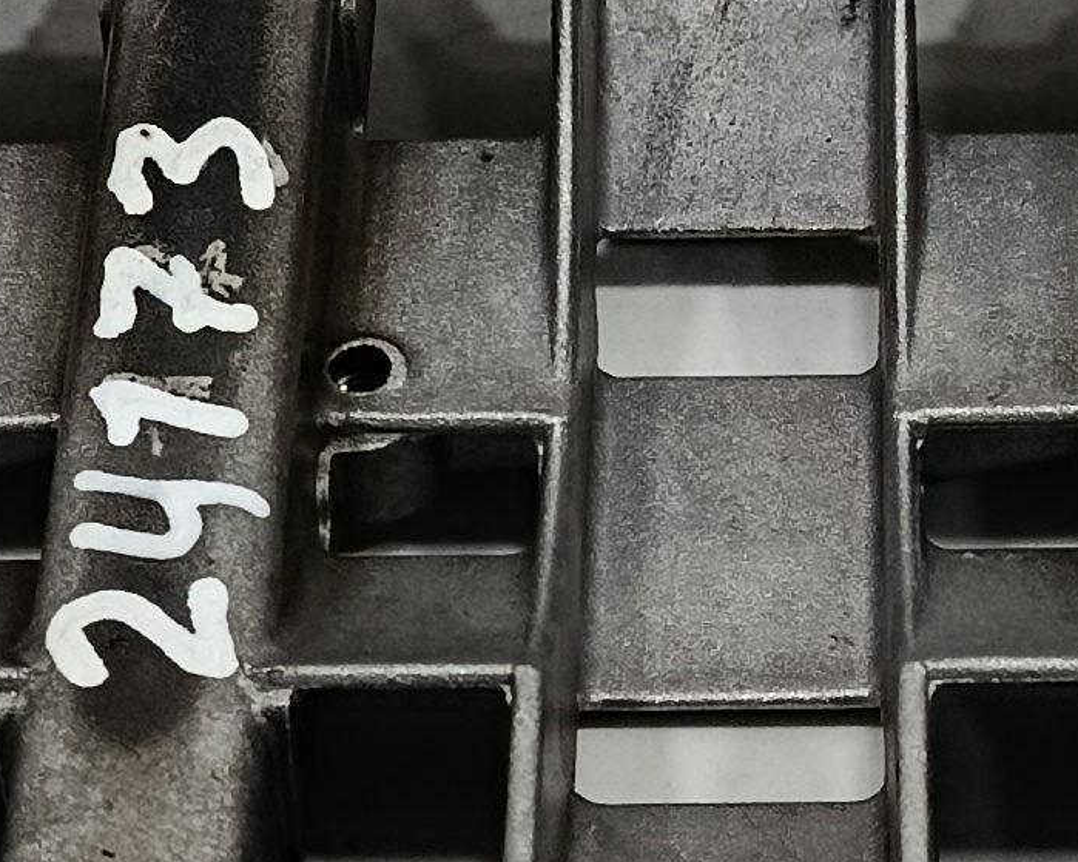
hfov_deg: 14.3
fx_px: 4275
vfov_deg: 11.5
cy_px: 379
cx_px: 817
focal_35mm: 134
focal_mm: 5.24
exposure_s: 1/100
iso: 1070
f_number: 1.7
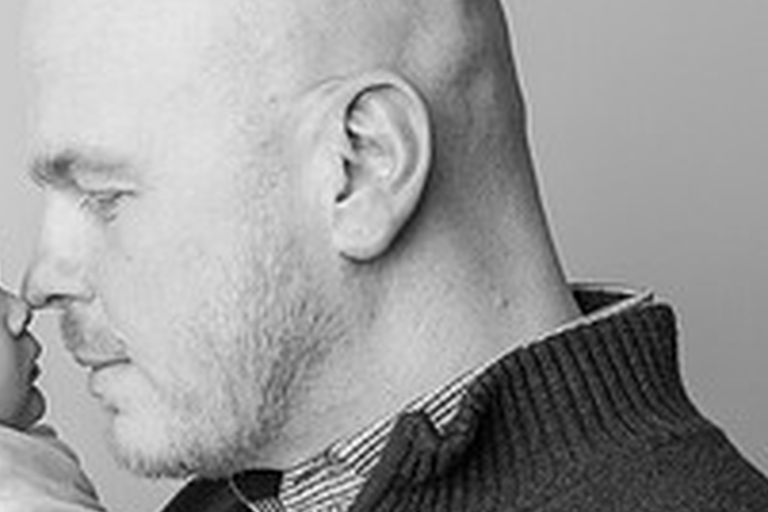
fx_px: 1899
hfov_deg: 22.6
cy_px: 426
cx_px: 176
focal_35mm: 89
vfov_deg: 15.2
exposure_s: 1/200
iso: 800
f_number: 4.5
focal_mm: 29
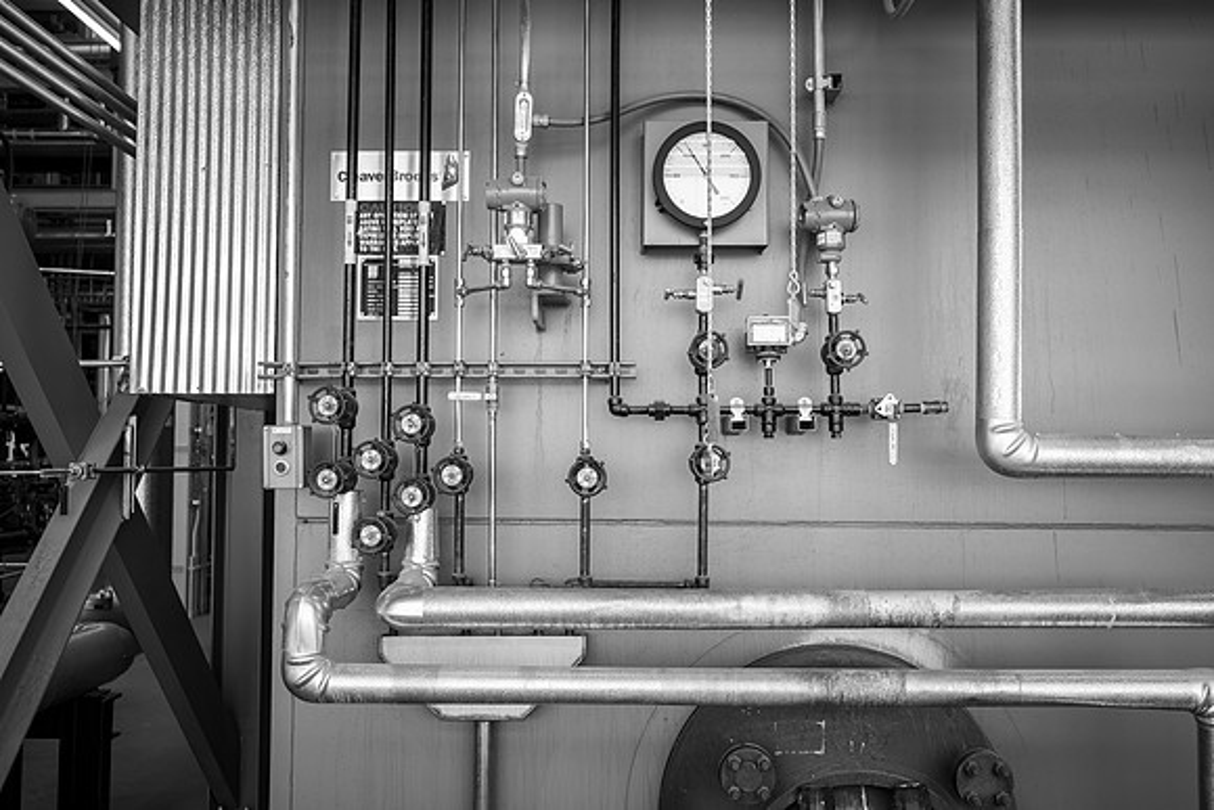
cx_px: 607
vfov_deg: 41.8
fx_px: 1059
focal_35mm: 31
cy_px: 405
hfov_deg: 59.6
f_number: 4
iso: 100
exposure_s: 1/50
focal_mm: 30
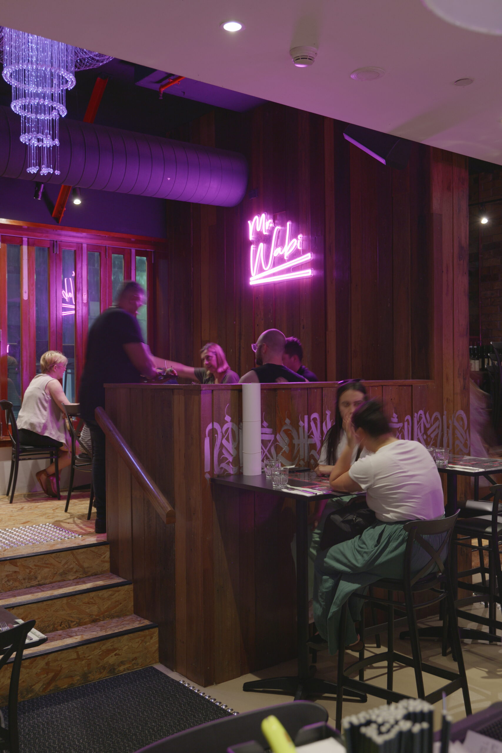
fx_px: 753
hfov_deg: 36.9
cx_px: 251
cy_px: 376
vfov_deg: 53.1
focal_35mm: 36
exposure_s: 1/4
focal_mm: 36
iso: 800
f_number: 5.6
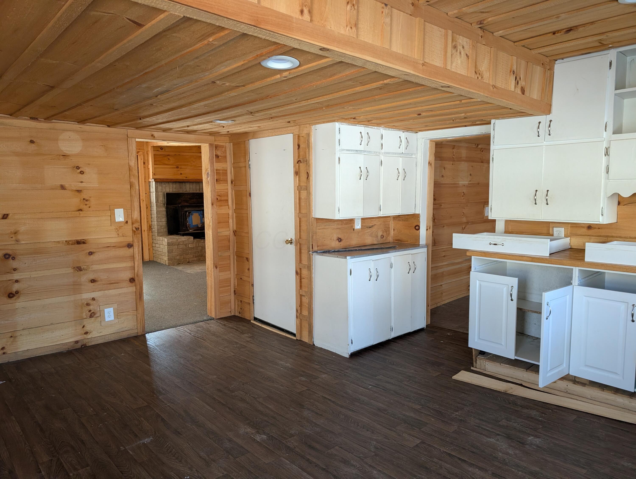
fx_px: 442
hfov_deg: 71.5
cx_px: 318
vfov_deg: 56.9
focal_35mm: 24
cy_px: 240
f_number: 1.68
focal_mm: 6.9
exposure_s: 1/360
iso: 315
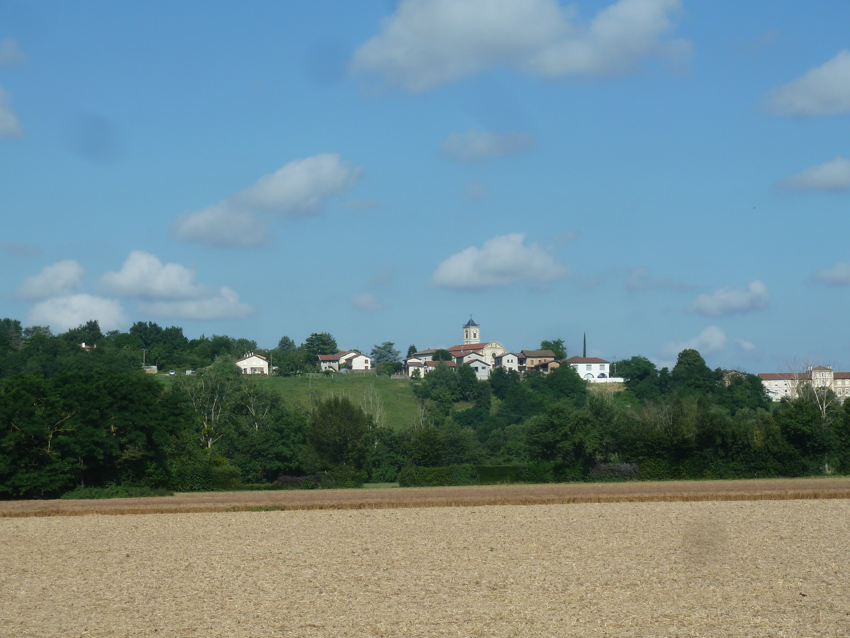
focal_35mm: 90
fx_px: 2210
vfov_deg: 16.4
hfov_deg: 21.8
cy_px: 319
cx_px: 425
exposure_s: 1/500
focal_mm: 14.7
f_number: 5.6
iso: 80
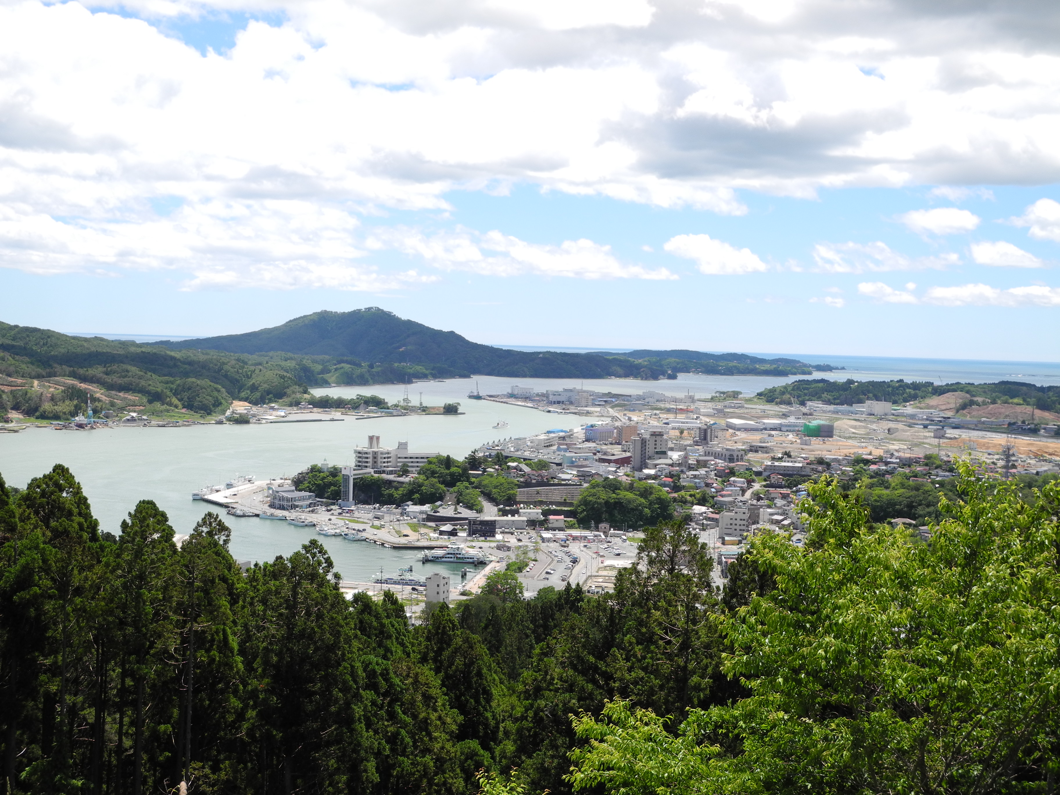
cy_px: 398
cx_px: 530
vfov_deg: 32.2
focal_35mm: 45
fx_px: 1378
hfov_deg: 42.1
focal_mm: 9.7
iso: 100
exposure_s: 1/958
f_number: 3.2
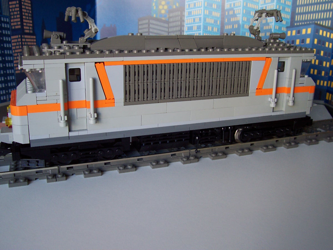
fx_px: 356
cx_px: 166
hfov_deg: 50.1
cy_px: 125
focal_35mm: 37
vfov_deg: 38.7
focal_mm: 5.6
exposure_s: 1/45
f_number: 2.8
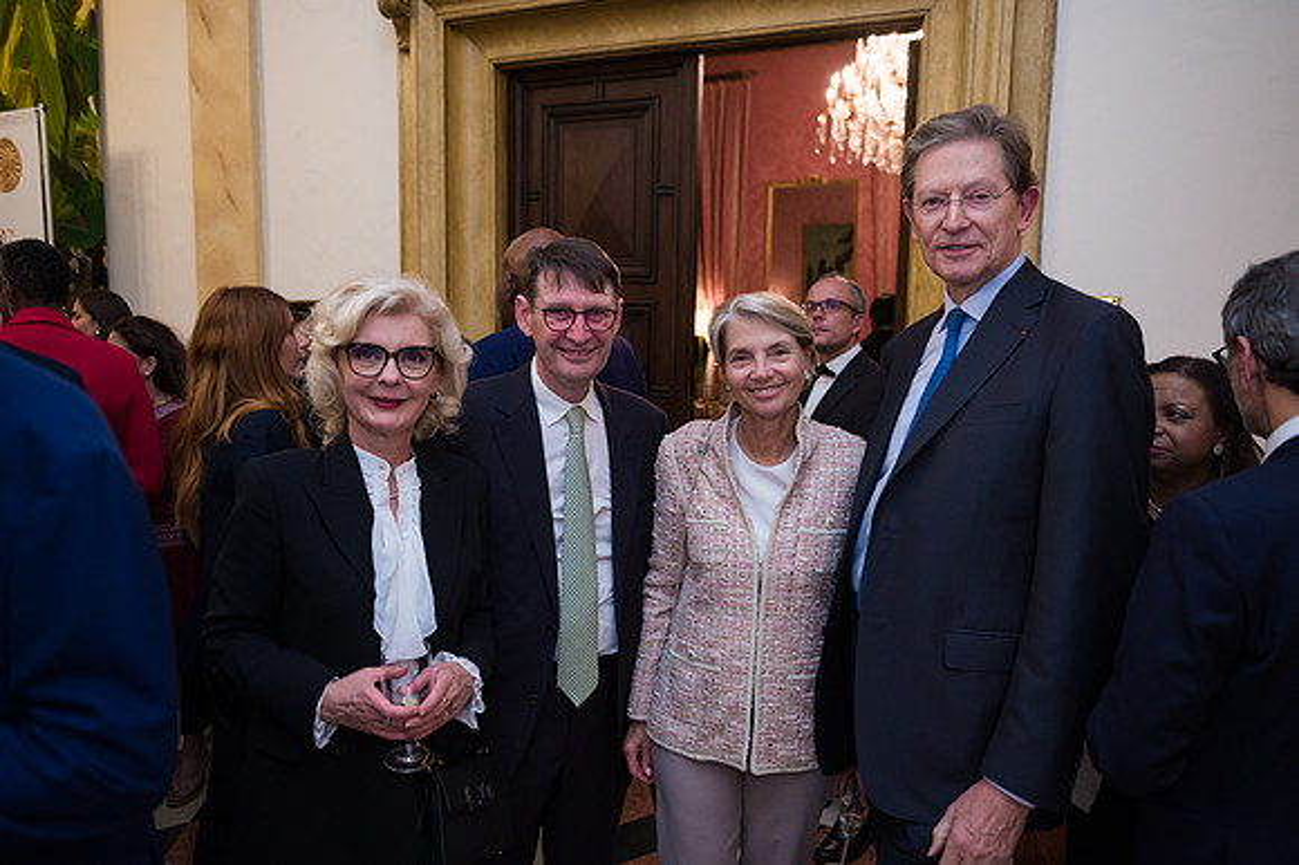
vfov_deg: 49.0
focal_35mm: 26
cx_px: 651
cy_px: 433
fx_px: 948
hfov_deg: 68.8
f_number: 3.2
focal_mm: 26
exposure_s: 1/125
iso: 1600
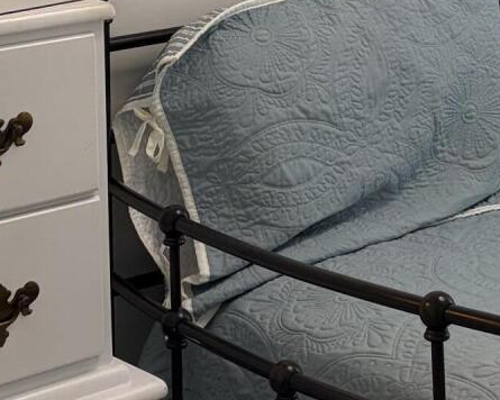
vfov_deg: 12.9
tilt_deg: -3.9
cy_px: -166
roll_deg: +1.4
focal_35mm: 114
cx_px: 492
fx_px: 1687
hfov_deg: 16.5
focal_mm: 5.96
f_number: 1.6
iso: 100
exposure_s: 1/225
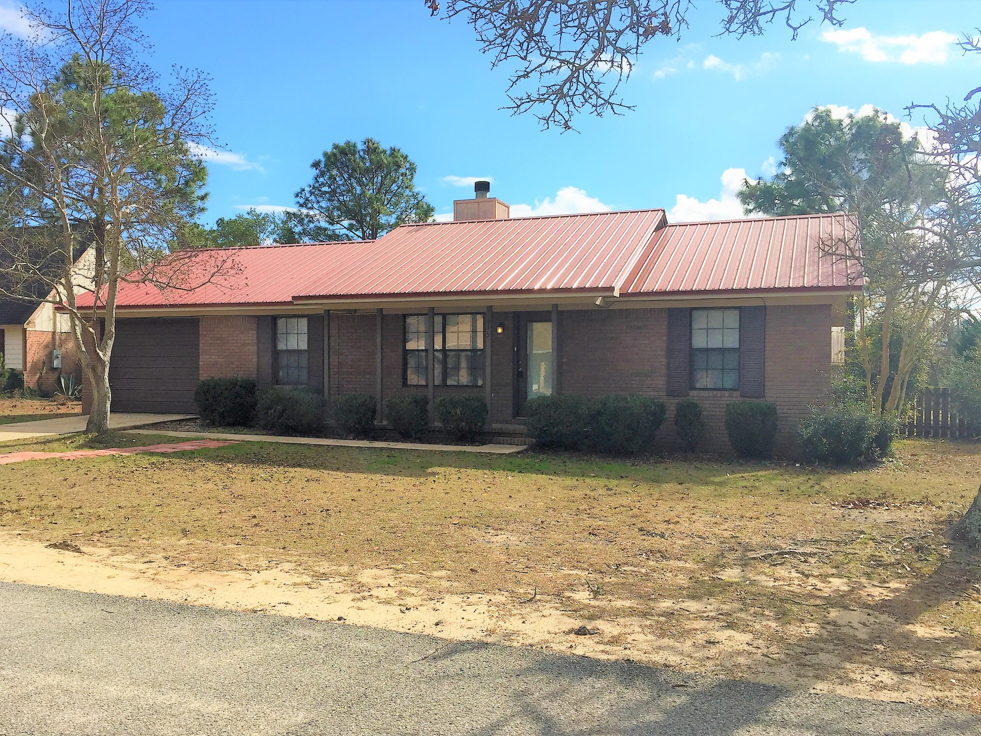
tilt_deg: -2.2
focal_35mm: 29
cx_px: 490
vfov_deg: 48.2
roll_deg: -1.5
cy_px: 368
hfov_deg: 61.7
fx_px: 822
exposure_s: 1/2639
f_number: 2.2
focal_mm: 4.15
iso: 32
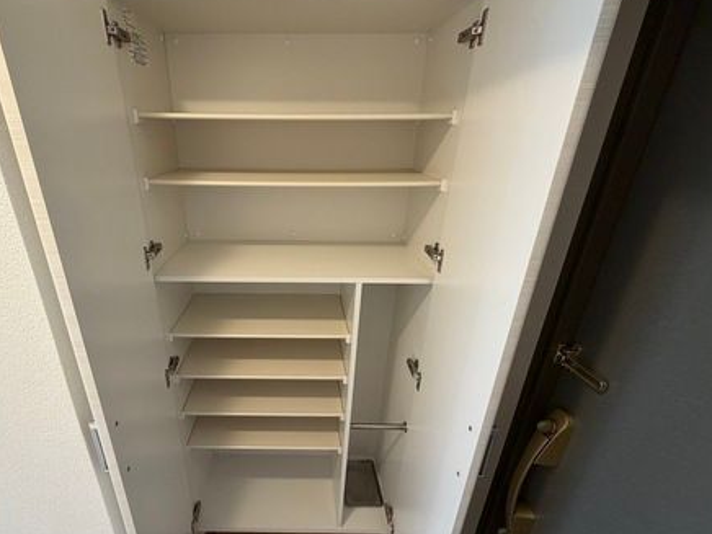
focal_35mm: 18
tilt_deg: -23.7
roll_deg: +0.6
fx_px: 370
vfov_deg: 71.4
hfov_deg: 87.0
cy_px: 292
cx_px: 296
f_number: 2.2
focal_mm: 2.22
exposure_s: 1/60
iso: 200
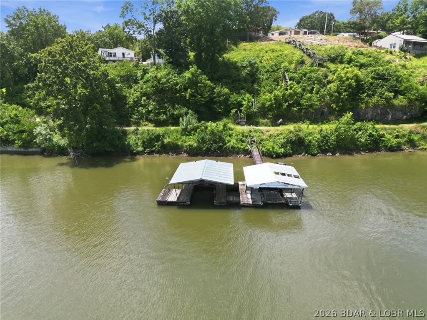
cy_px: 160
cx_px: 214
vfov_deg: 56.8
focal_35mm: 24
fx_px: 296
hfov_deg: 71.6
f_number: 1.7
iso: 200
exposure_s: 1/2000
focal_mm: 6.7
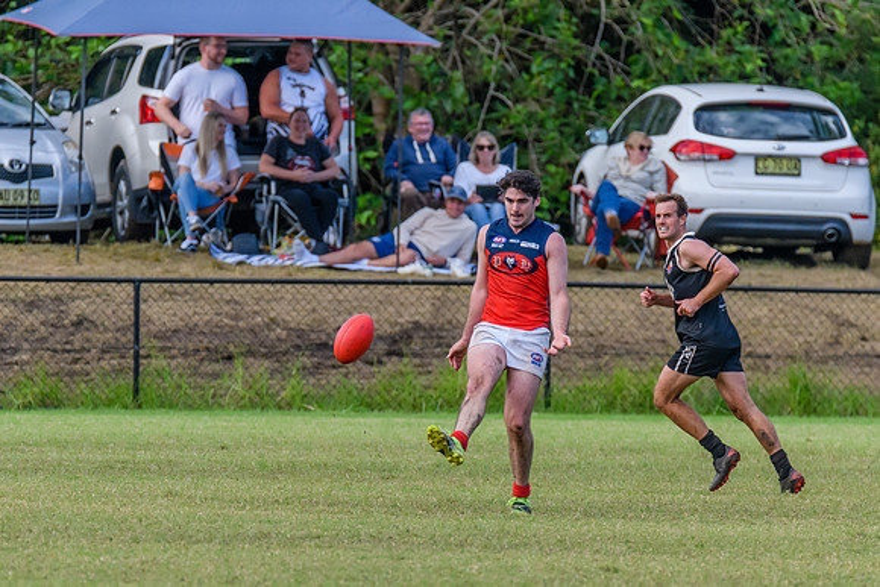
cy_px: 376
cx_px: 433
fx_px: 18781
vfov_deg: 1.8
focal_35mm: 768
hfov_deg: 2.7
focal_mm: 460
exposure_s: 1/2000
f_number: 6.3
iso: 1800
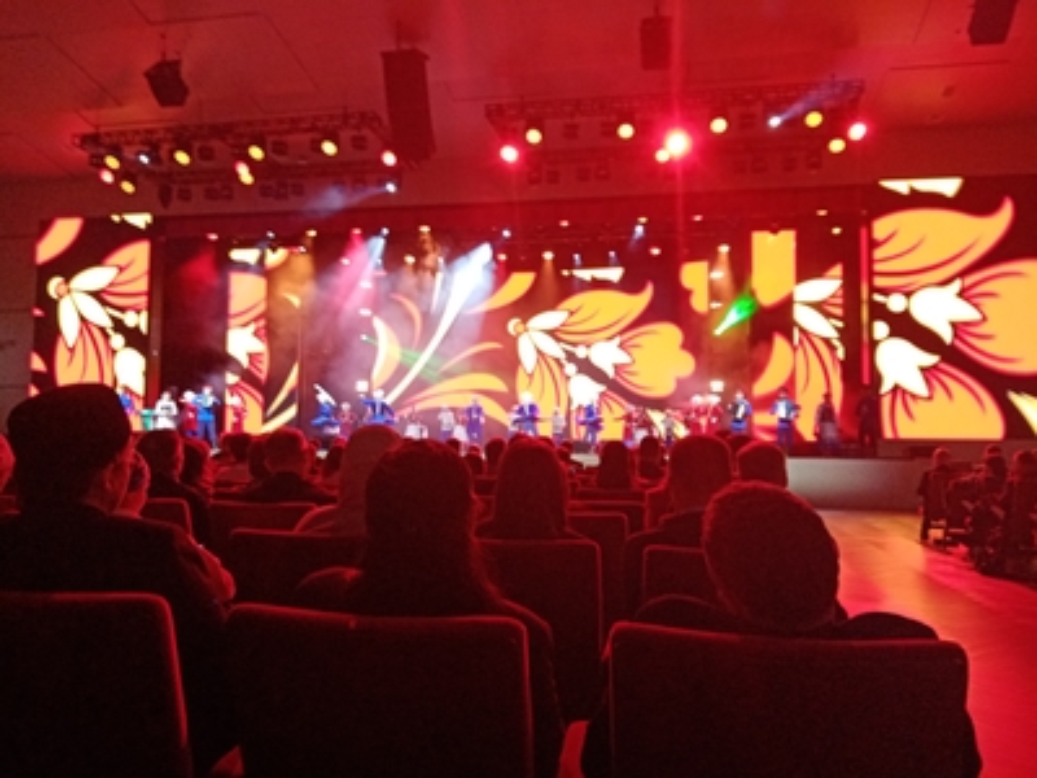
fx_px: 779
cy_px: 389
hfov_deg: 67.3
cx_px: 518
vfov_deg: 53.1
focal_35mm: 26
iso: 329
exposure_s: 1/33.3
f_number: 1.8
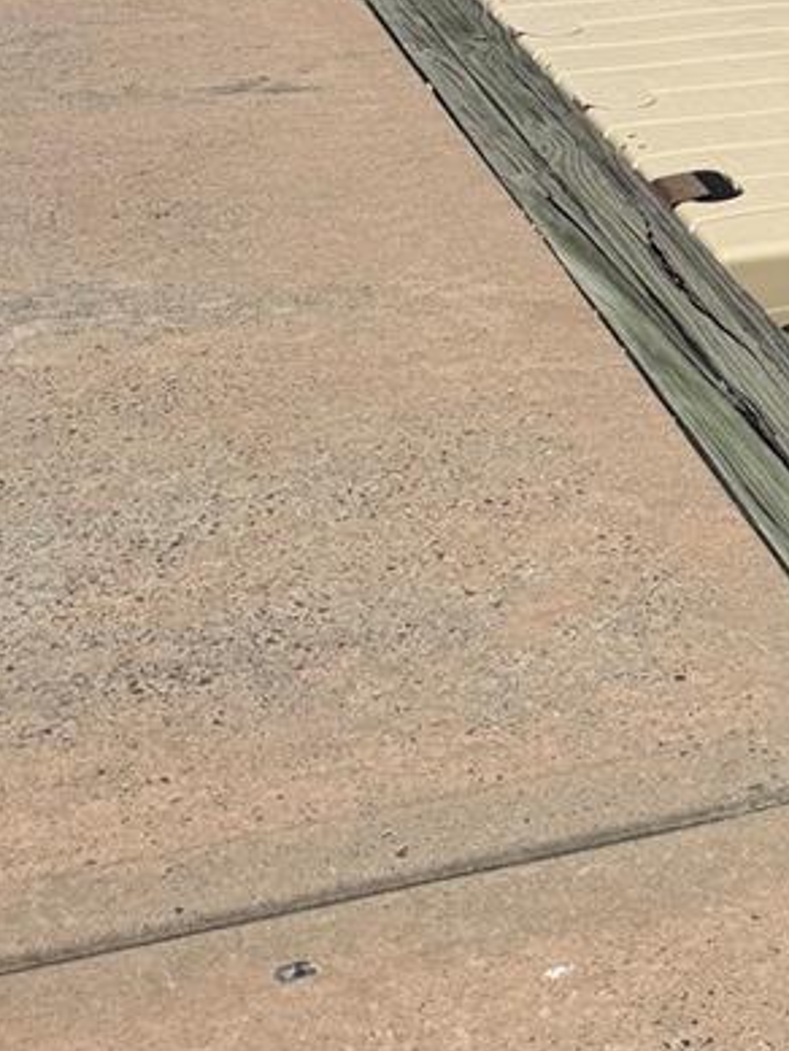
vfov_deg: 25.6
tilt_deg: -15.7
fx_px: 2248
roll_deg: -1.3
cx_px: 1119
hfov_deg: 18.1
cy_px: 132
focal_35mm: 74
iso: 80
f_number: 1.78
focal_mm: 6.76
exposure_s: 1/10309
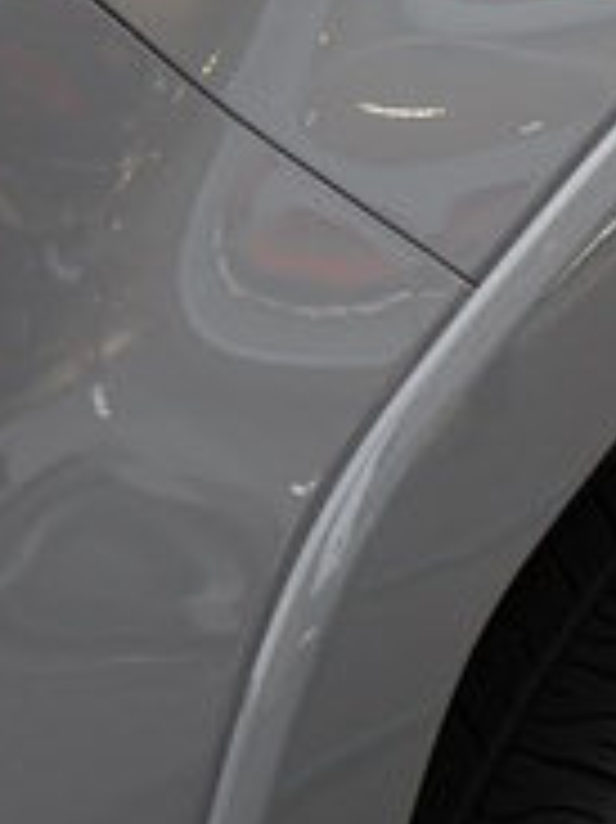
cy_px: -628
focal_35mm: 462
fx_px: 10975
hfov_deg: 3.2
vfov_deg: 4.3
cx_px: 1066
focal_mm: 43
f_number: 2
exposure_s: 1/80
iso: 100
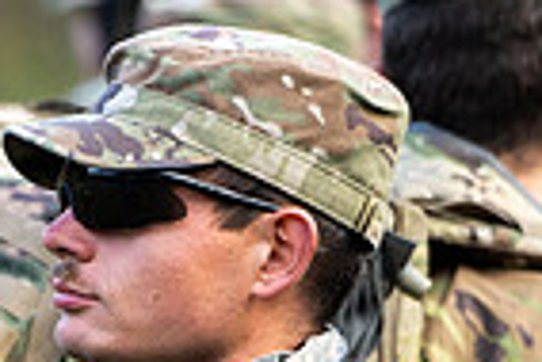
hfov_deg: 2.8
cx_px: -137
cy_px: 478
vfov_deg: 1.9
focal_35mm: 734
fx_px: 11062
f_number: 2.8
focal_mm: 180
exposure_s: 1/800
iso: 800
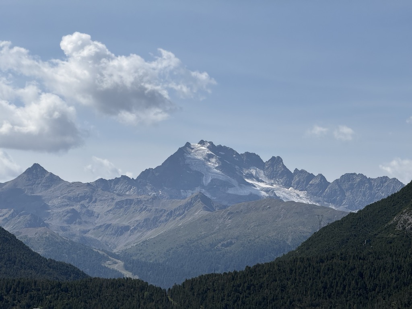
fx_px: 1428
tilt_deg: +7.4
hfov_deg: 16.4
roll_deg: -0.1
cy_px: 154
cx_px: 206
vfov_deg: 12.3
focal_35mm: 120
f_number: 2.8
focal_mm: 15.66
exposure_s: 1/2933
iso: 50
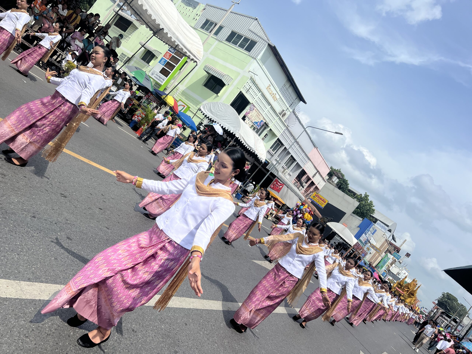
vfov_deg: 53.1
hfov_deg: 67.3
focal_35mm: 26
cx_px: 236
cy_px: 177
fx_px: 355
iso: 50
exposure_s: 1/8000
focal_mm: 5.7
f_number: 1.5
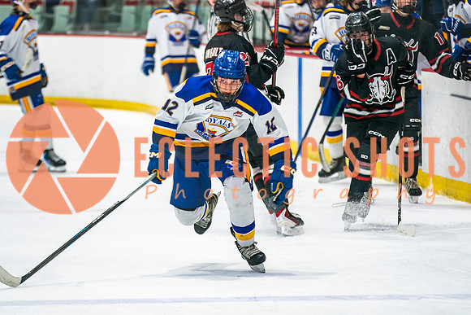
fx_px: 3686
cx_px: 218
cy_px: 143
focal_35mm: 282
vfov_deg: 4.9
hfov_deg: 7.3
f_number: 2.8
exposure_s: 1/640
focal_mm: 170
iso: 640
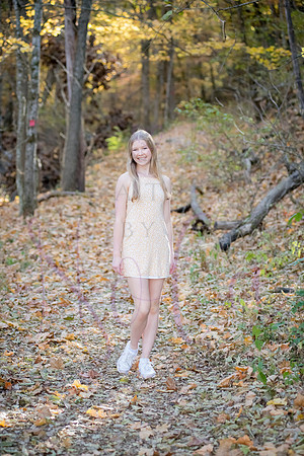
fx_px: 1165
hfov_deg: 14.9
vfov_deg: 22.1
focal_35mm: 92
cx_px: 152
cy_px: 228
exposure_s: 1/320
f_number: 4
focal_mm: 92
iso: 800
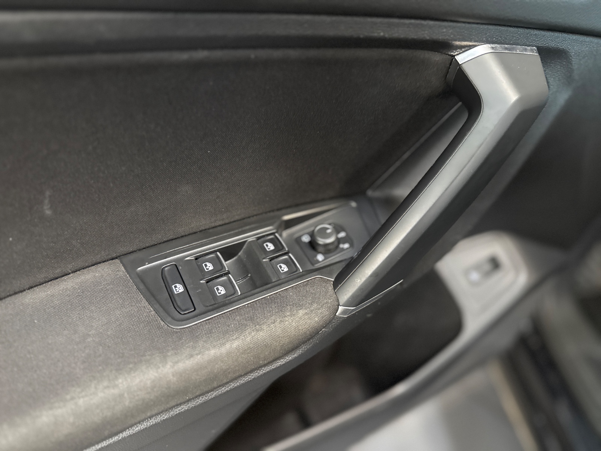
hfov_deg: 71.6
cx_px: 300
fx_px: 417
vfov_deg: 56.8
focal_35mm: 24
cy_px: 226
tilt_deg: -45.0
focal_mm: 6.76
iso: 1000
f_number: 1.78
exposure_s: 1/33
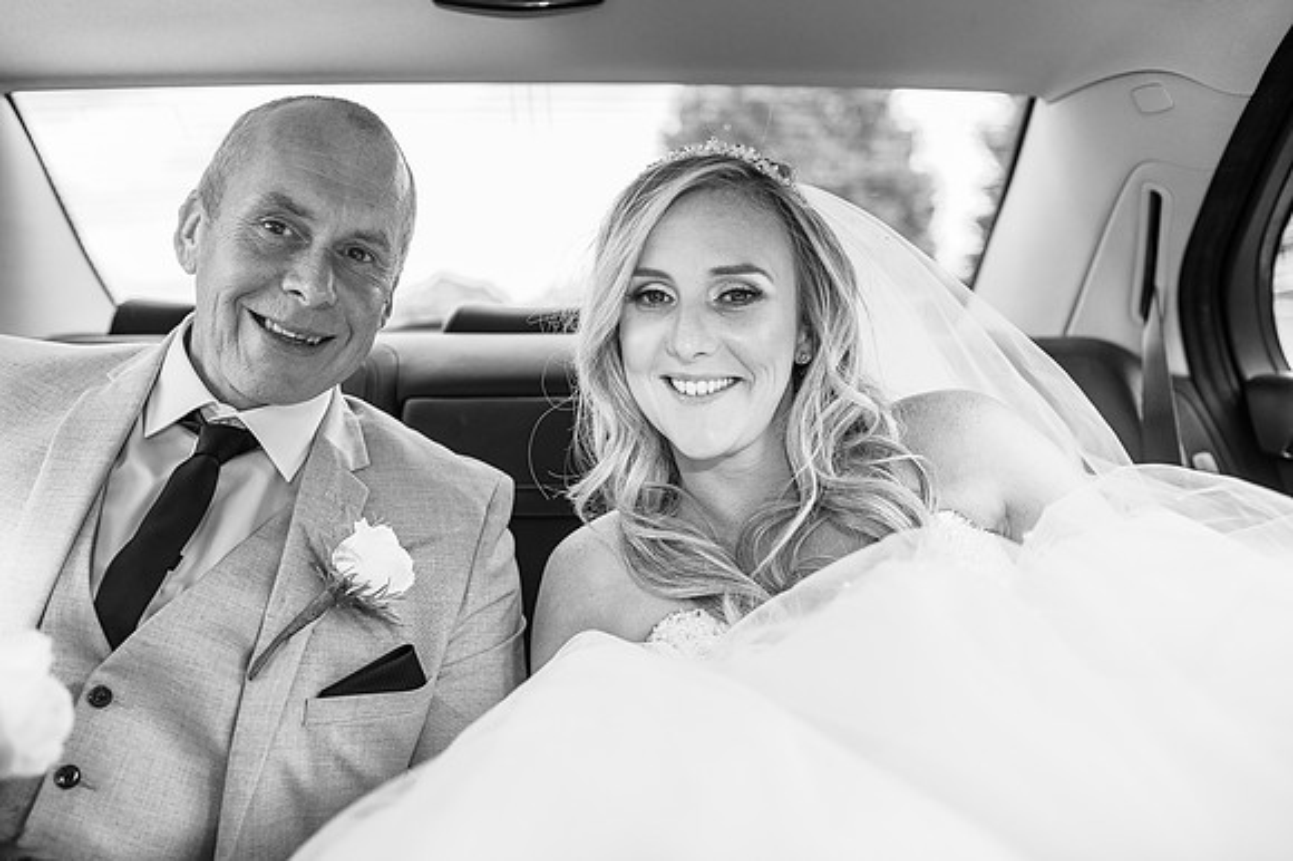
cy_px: 430
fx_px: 1256
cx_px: 646
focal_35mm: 35
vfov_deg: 37.8
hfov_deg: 54.5
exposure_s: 1/250
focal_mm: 35
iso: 100
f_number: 2.8
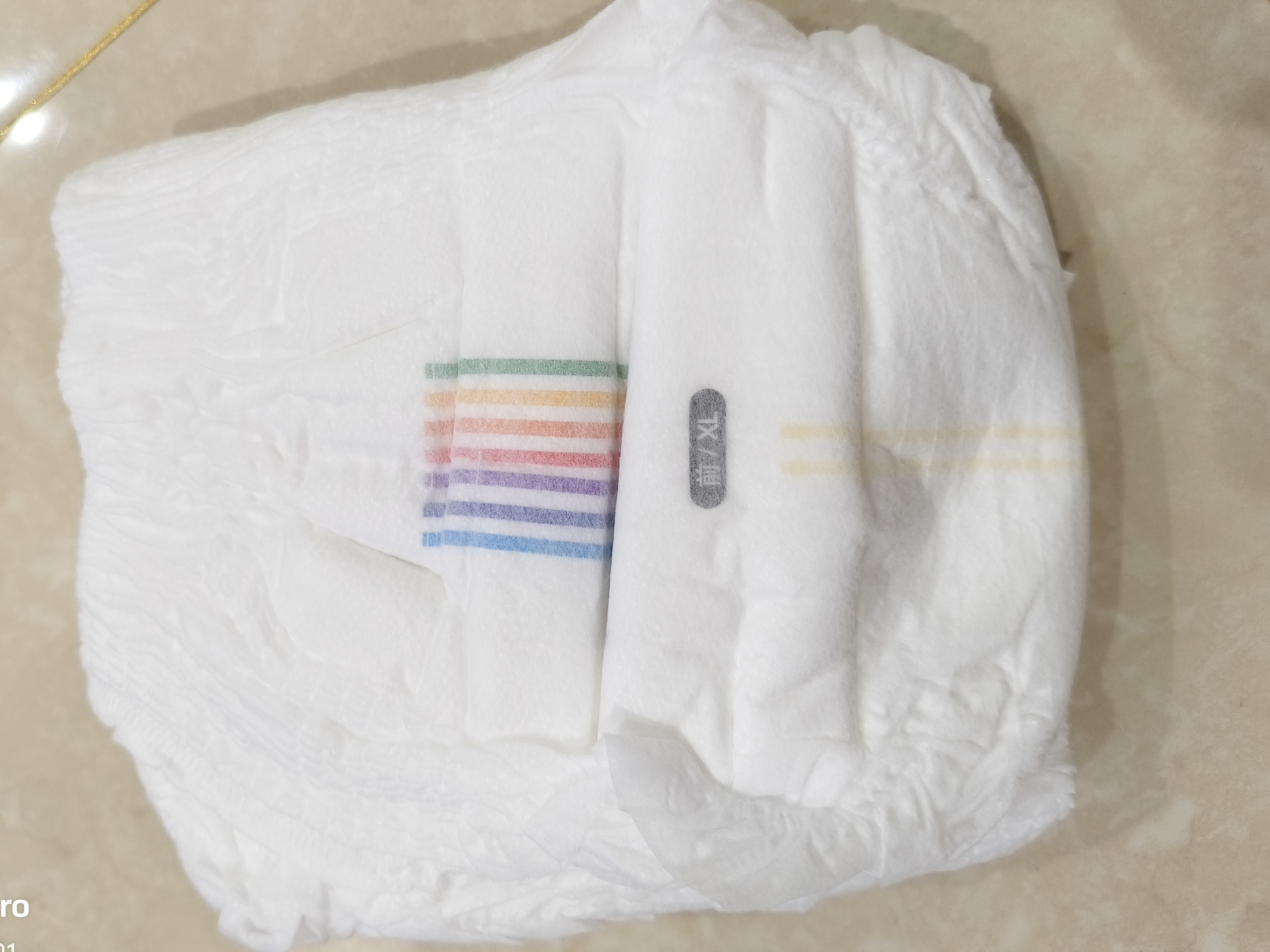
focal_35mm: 27
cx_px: 530
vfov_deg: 51.3
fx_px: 991
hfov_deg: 64.9
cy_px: 443
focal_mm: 5.6
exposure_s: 1/60
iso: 1359
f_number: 1.88
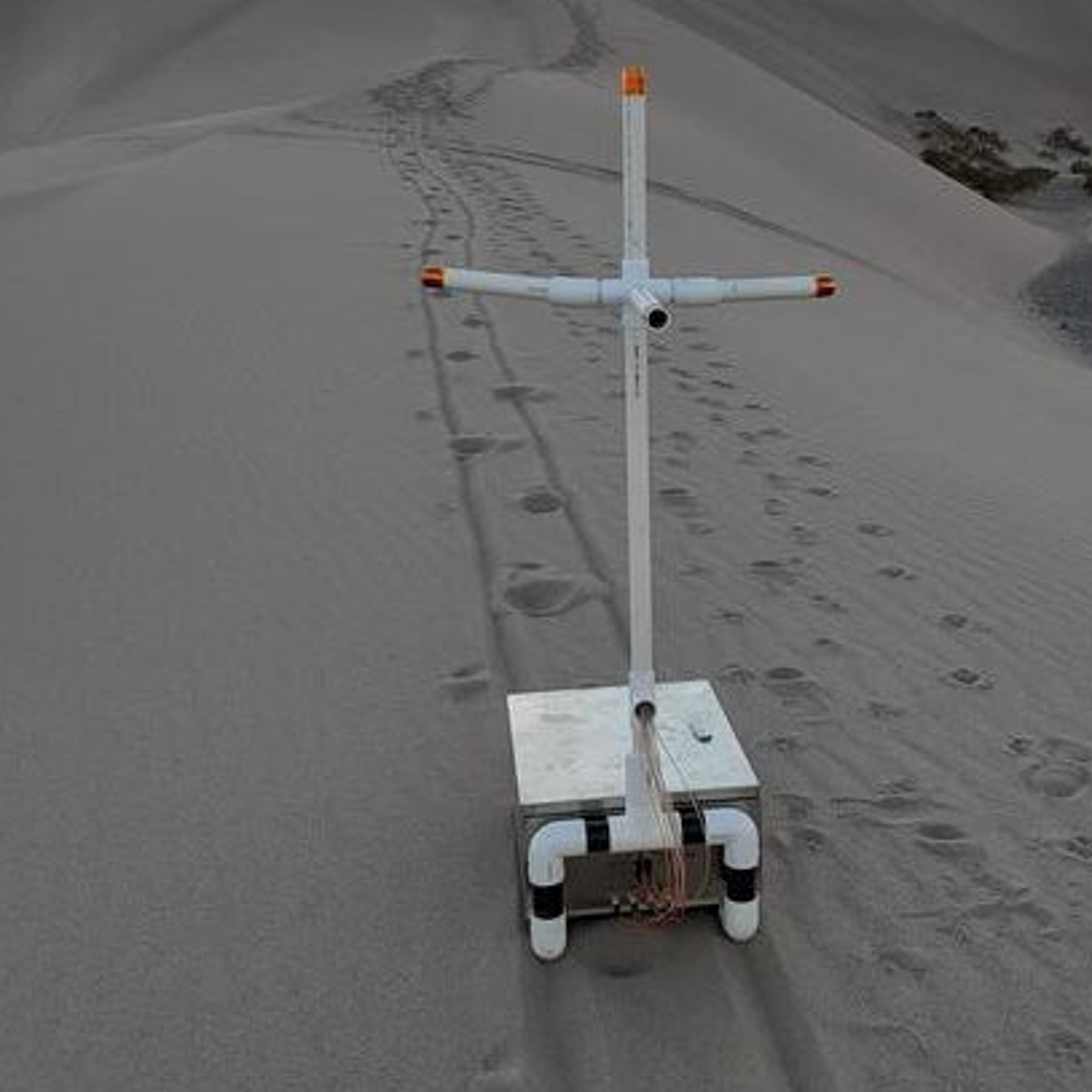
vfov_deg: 40.8
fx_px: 1463
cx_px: 632
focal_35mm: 41
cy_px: 470
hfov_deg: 40.8
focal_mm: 2.91
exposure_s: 1/169
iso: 40
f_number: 1.9
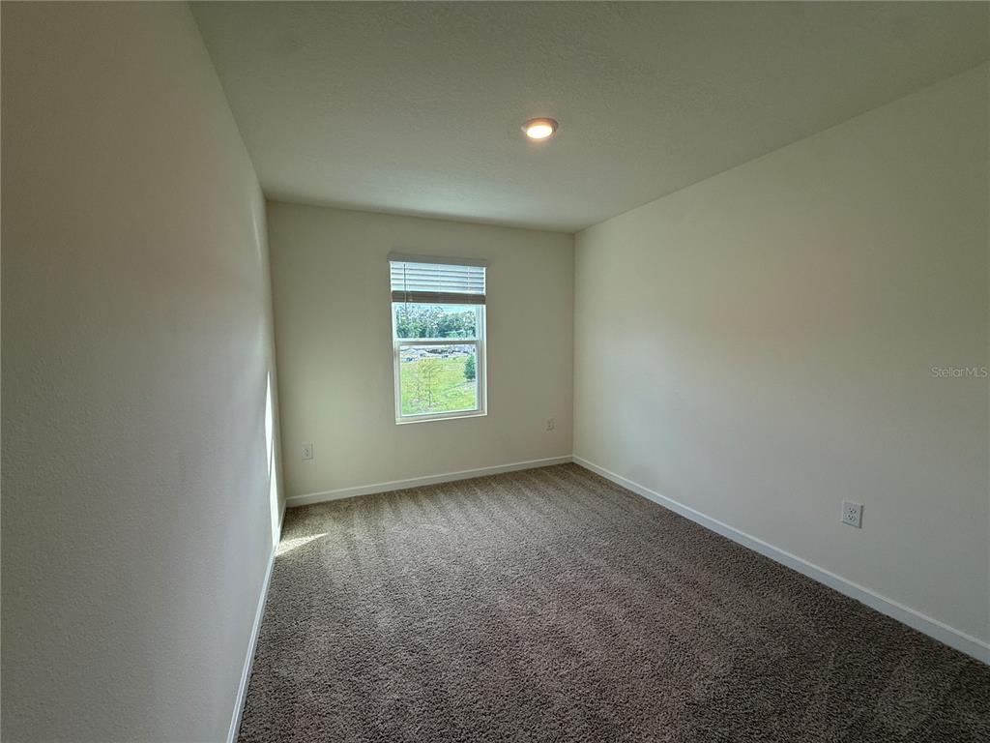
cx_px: 495
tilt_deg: -4.9
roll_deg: +0.8
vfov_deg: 85.7
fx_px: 400
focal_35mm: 14
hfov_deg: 102.1
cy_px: 372
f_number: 2.2
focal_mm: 2.22
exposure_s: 1/120
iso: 64
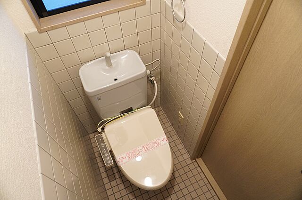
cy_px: 100
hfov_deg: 73.8
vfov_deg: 53.0
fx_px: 201
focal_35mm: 24
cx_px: 151
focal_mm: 16
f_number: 3.5
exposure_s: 1/30
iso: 1000
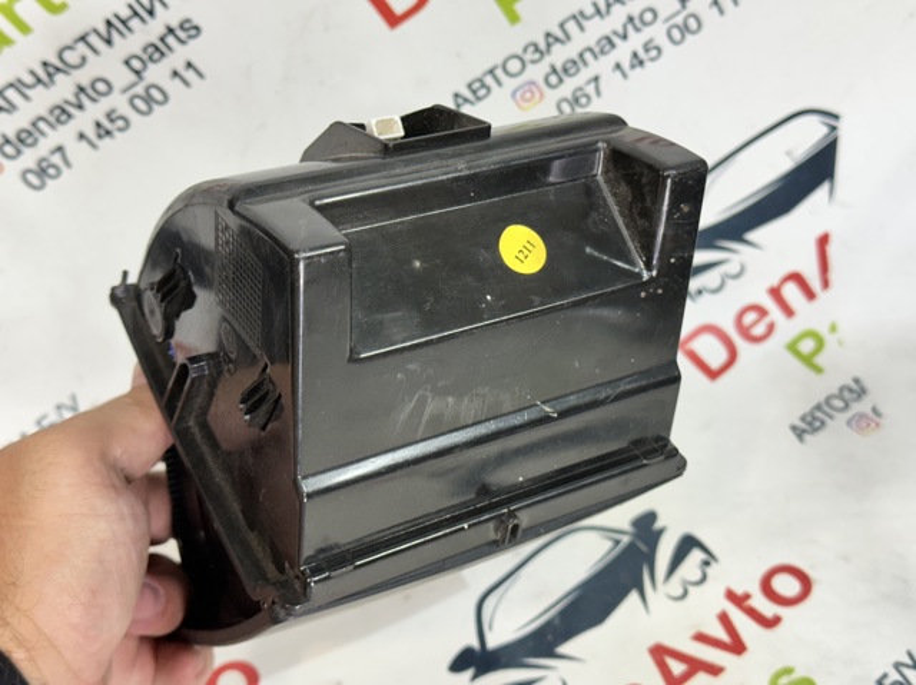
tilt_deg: -44.0
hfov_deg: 39.7
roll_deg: +2.3
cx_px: 458
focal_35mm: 48
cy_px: 342
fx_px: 1269
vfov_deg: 30.2
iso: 125
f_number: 1.78
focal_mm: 6.86
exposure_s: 1/100
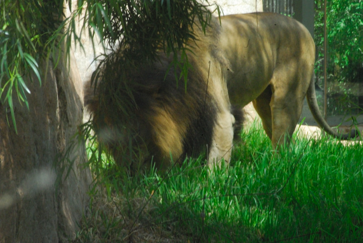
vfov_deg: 4.8
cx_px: 182
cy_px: 122
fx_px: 2876
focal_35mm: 285
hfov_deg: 7.2
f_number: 32
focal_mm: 190
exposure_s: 1/60
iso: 1600
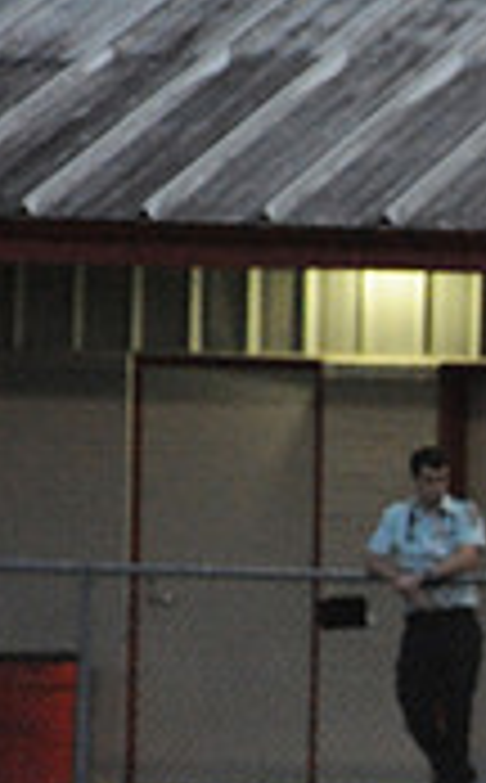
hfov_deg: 1.9
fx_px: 14504
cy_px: 666
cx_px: 1179
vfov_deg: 3.1
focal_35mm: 681
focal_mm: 200
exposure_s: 1/250
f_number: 7.1
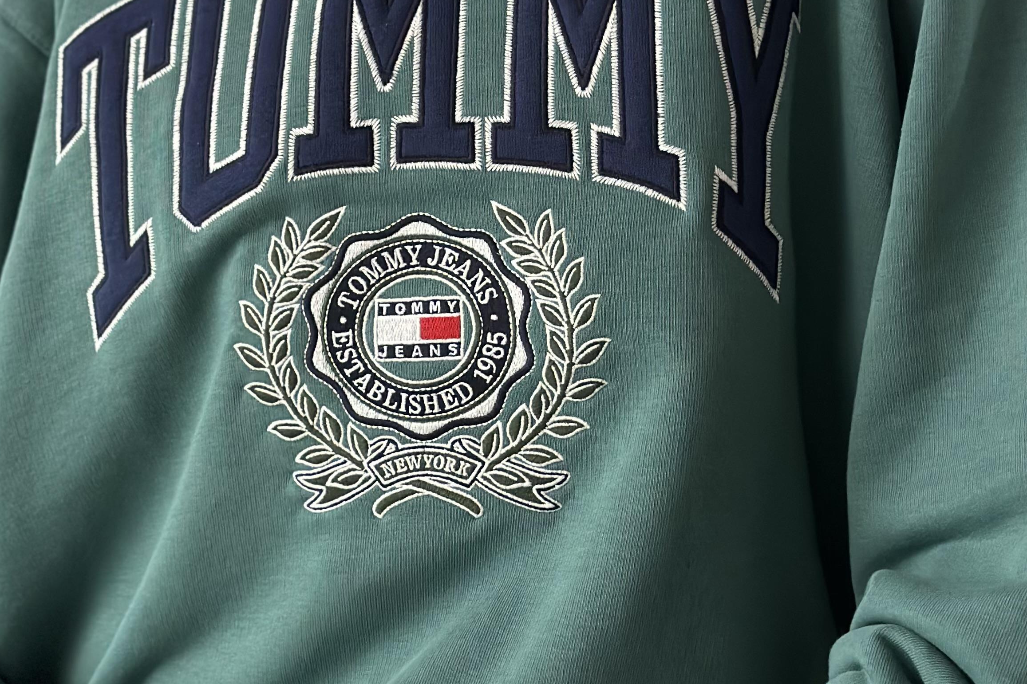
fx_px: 2481
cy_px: 373
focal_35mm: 87
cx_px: 494
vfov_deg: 15.7
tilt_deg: -1.1
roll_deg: -0.2
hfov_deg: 23.4
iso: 400
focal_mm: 6.86
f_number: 1.78
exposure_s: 1/60
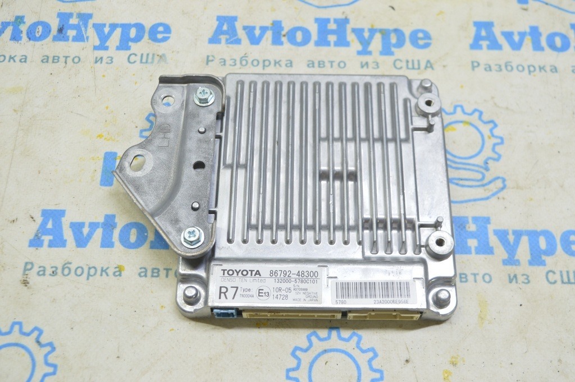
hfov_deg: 43.6
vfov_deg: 29.8
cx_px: 288
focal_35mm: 45
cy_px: 191
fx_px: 718
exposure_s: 1/20
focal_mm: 30
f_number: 5.6
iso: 400
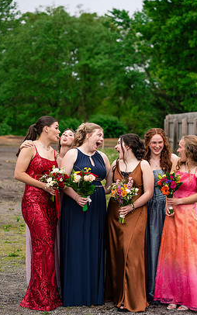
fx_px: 824
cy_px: 165
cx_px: 109
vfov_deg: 21.6
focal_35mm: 96
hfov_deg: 13.6
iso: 400
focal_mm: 85
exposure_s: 1/1000
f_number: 3.5
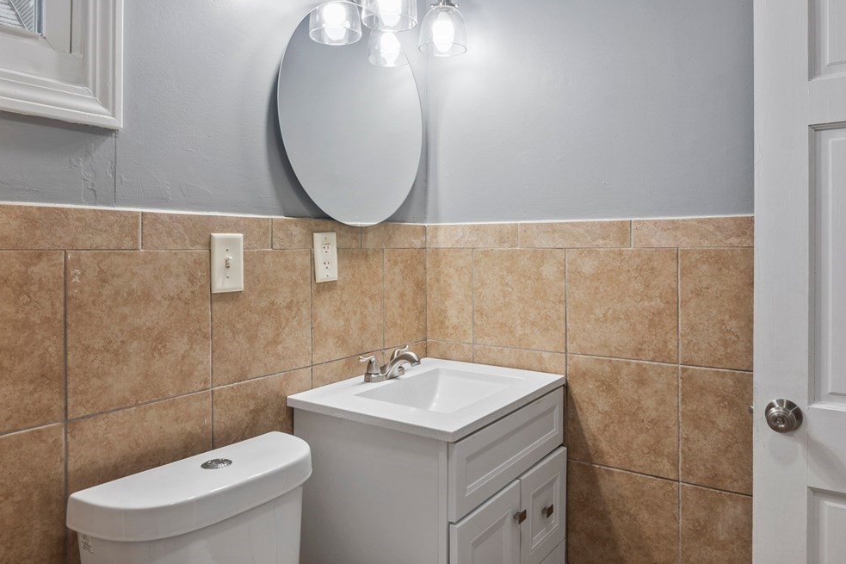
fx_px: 587
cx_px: 420
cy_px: 274
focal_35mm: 25
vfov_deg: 51.3
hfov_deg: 71.5
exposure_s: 1/1.25
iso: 100
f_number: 9
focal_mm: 16
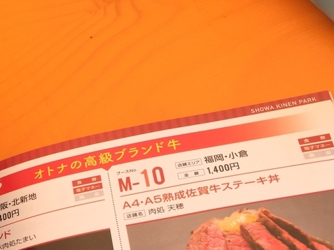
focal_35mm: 73
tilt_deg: -56.4
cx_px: -11
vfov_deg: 19.1
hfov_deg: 25.2
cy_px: 295
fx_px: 705
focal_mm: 4.15
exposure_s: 1/370
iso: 32
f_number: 2.2
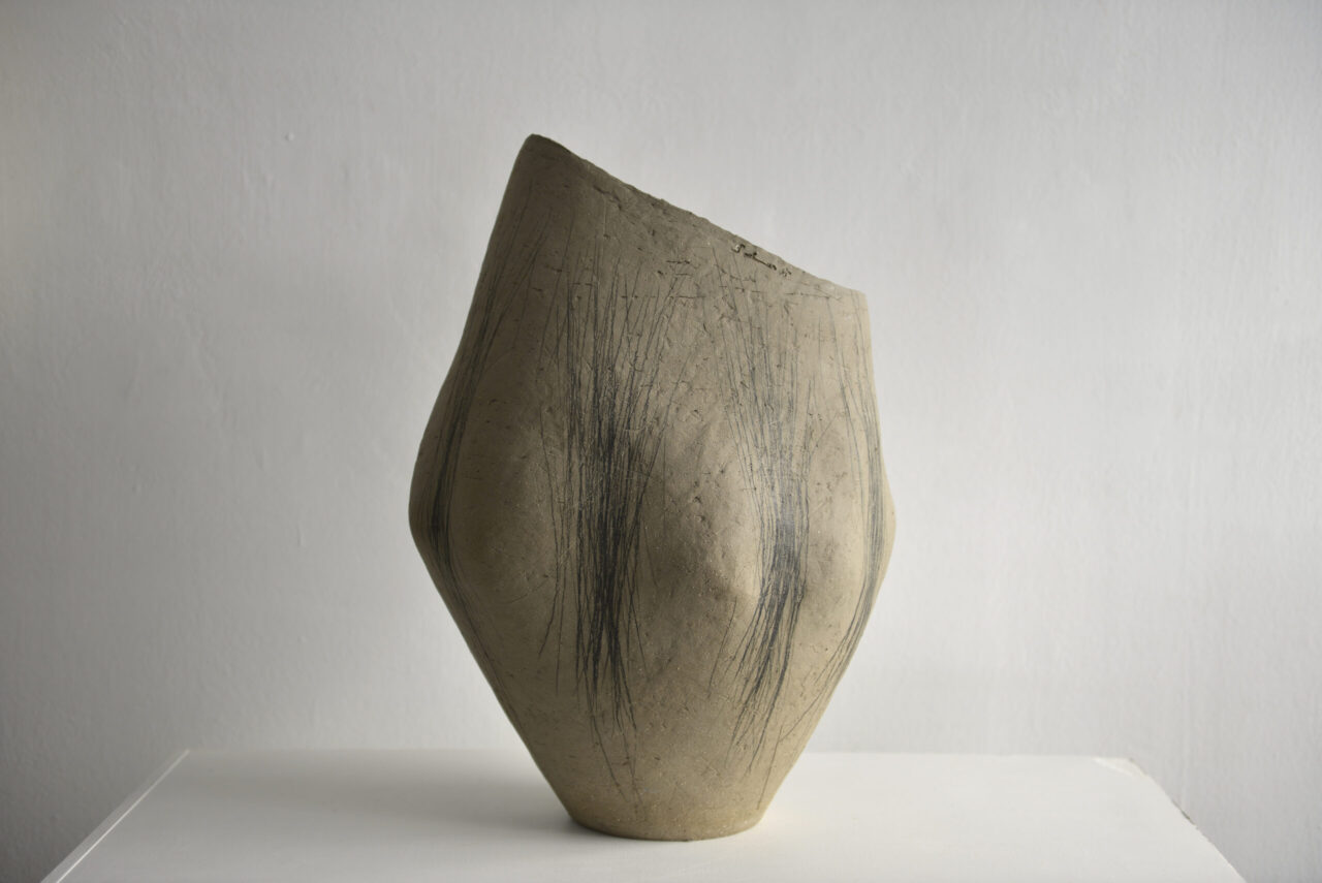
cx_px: 661
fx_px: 1617
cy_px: 442
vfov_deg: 30.6
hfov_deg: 44.5
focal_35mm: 44
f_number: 3.2
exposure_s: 1/80
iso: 100
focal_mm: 44
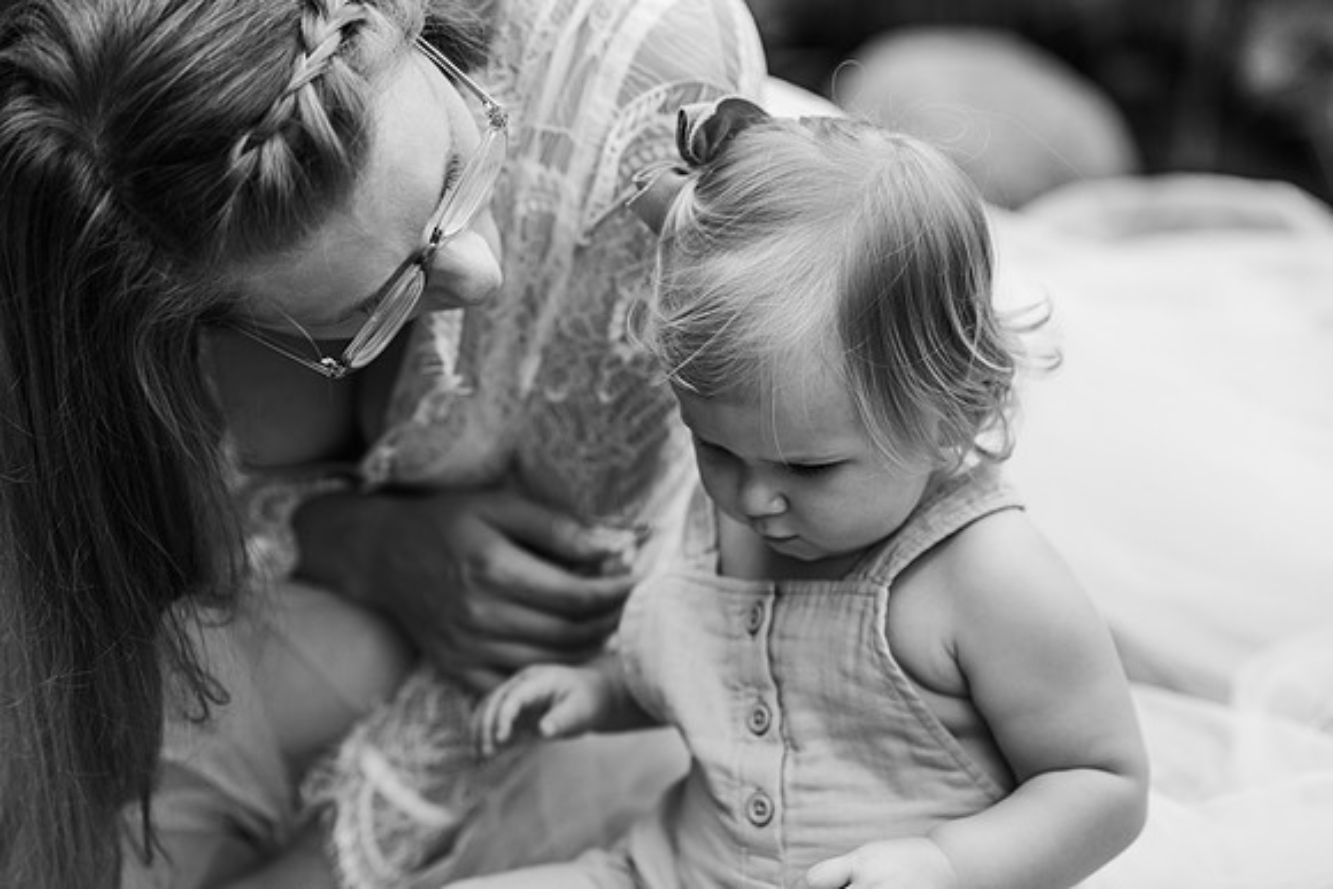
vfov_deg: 16.1
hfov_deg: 23.9
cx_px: 666
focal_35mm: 85
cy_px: 444
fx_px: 3148
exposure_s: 1/1600
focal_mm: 85
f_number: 2.8
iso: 500
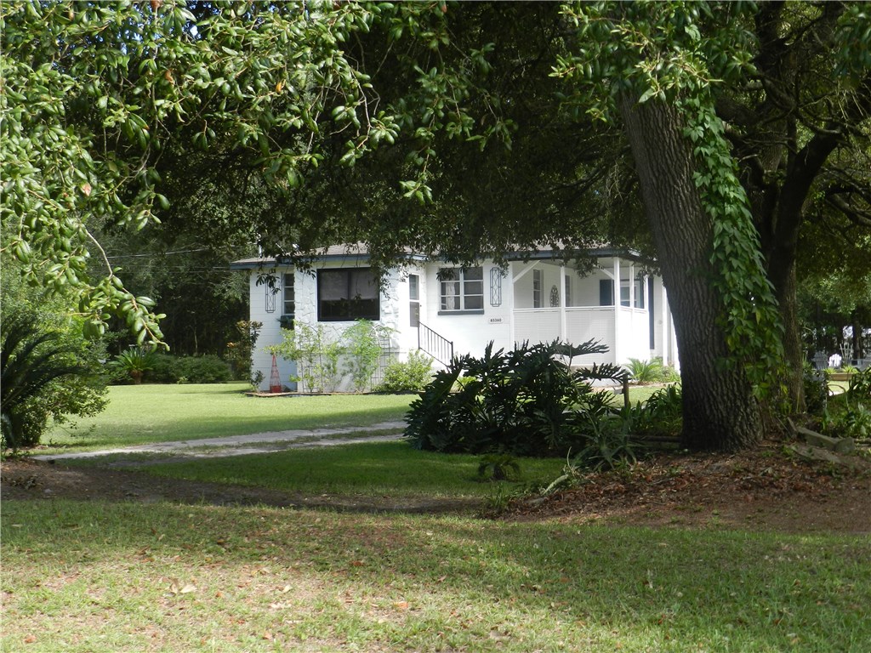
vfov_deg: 24.4
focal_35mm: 60
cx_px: 436
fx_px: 1510
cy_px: 326
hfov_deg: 32.2
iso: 160
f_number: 4.6
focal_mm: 10.7
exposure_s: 1/200
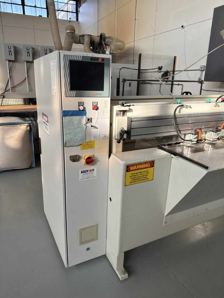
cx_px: 112
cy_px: 149
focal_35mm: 24
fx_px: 207
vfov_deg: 71.6
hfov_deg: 56.8
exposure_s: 1/401
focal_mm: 6.9
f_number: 1.8
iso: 80
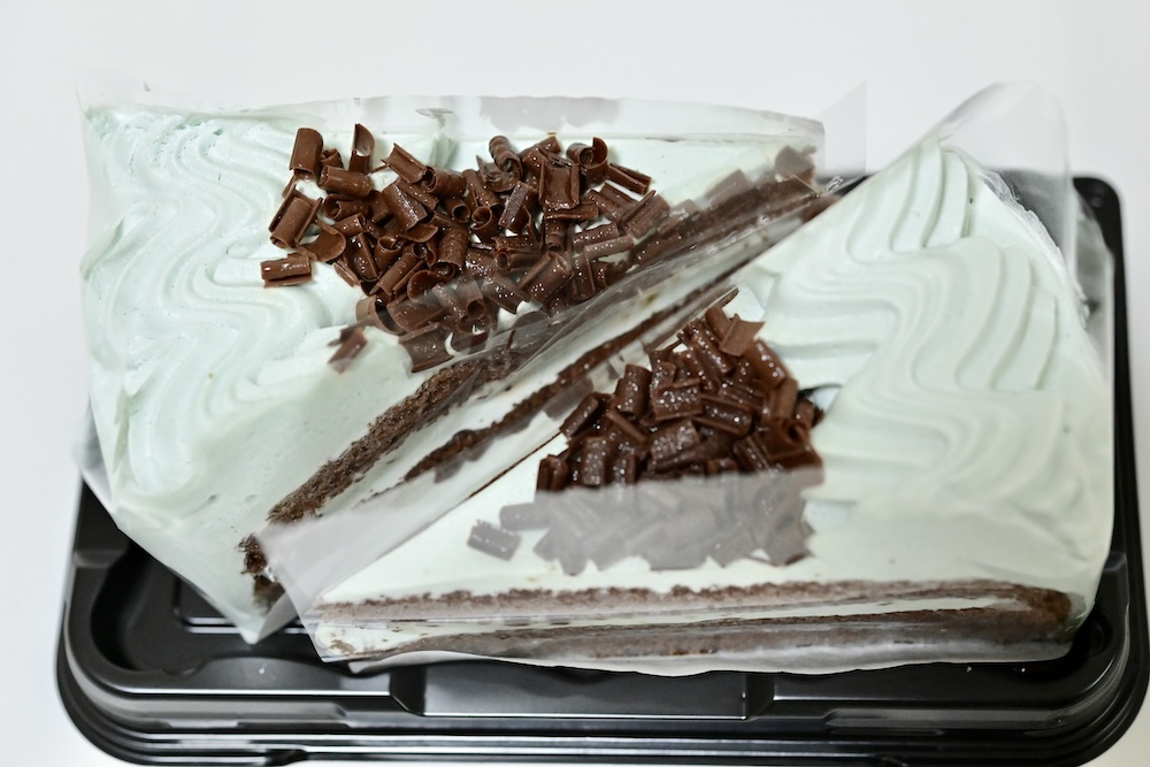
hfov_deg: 33.4
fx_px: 1917
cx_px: 575
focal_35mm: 60
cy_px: 384
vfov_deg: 22.6
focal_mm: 60
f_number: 5
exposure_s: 1/160
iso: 6400
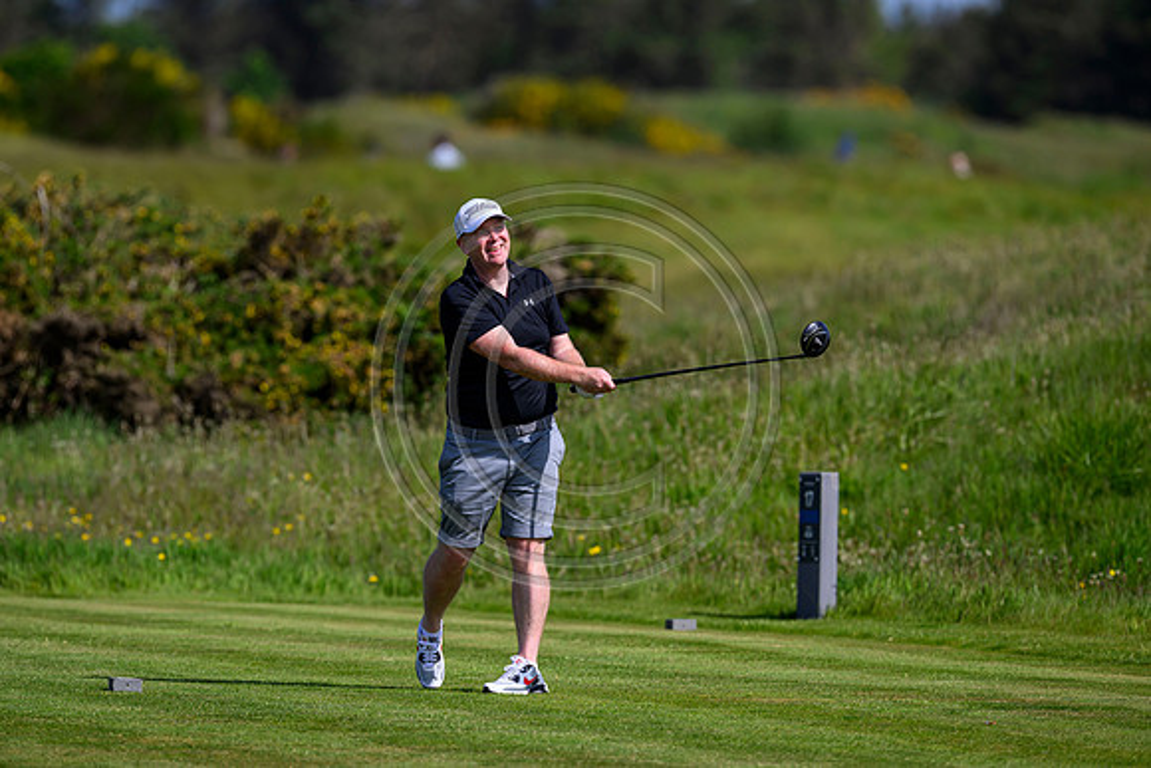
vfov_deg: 3.4
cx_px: 576
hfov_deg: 5.2
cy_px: 384
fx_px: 12791
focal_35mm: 400
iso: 500
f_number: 4.5
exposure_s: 1/5000
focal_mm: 400
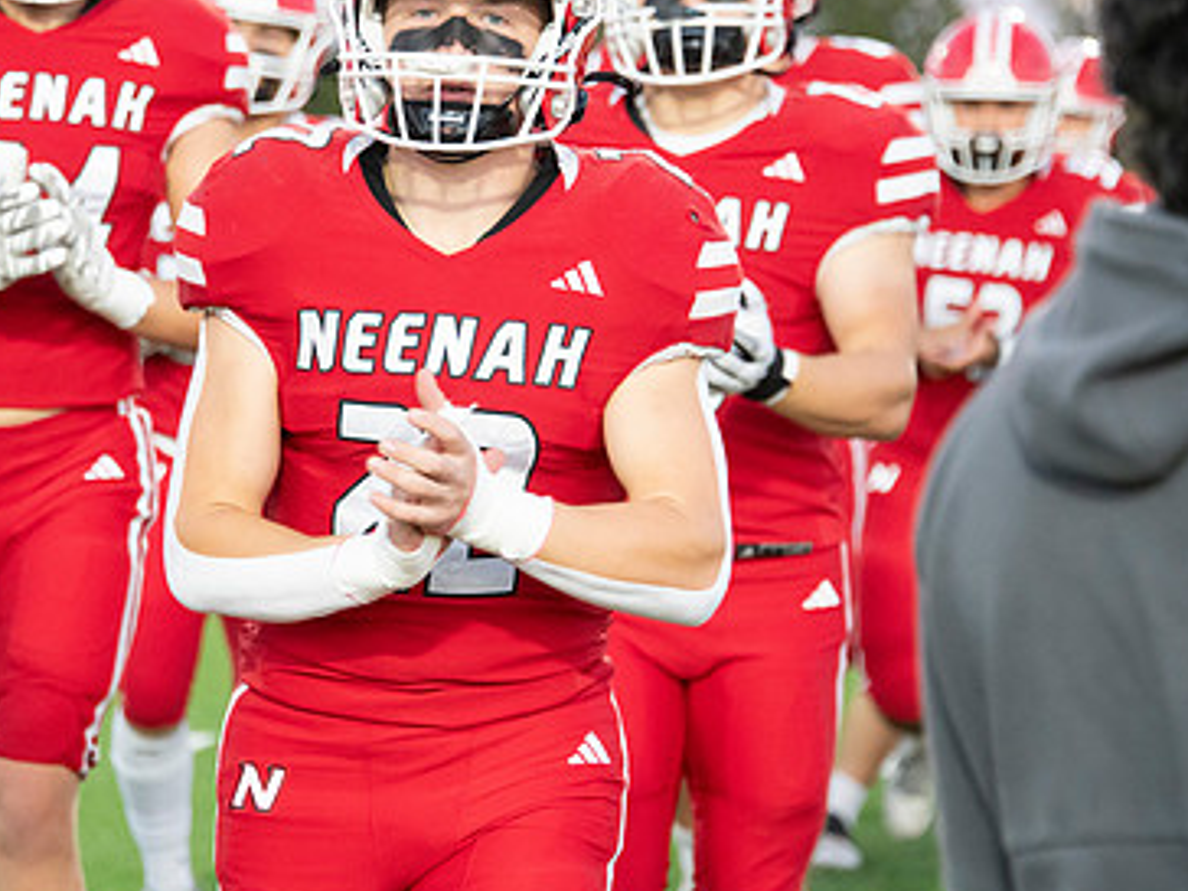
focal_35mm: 245
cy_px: 397
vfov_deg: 6.1
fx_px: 8408
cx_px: 405
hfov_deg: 8.1
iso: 8000
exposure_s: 1/640
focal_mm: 160
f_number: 5.6
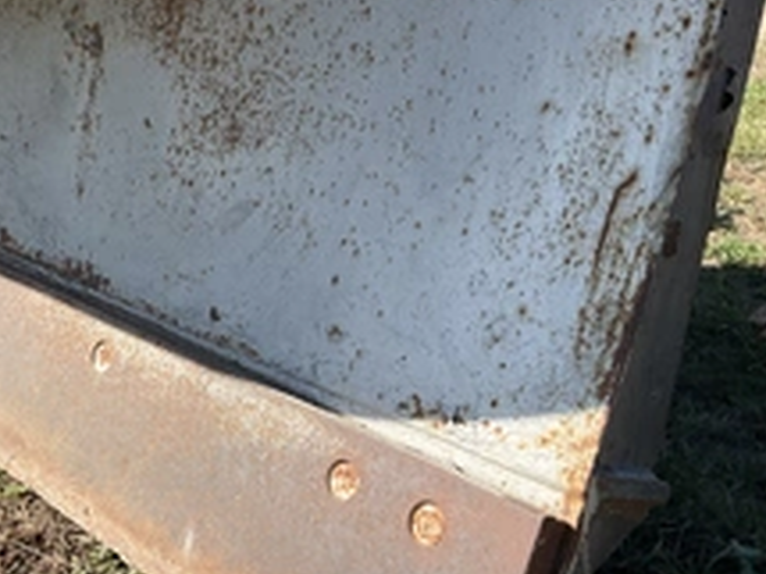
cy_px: 371
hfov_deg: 34.2
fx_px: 1194
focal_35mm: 54
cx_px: 128
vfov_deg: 26.9
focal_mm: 3
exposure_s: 1/929
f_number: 1.8
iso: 25
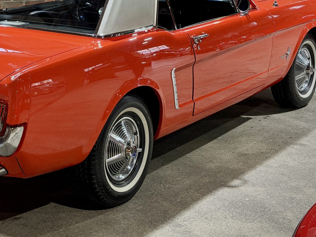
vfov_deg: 16.3
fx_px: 822
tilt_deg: -9.0
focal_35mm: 90
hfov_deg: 21.5
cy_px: 34
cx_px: 58
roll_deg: +0.5
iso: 250
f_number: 1.78
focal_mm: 6.76
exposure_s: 1/33
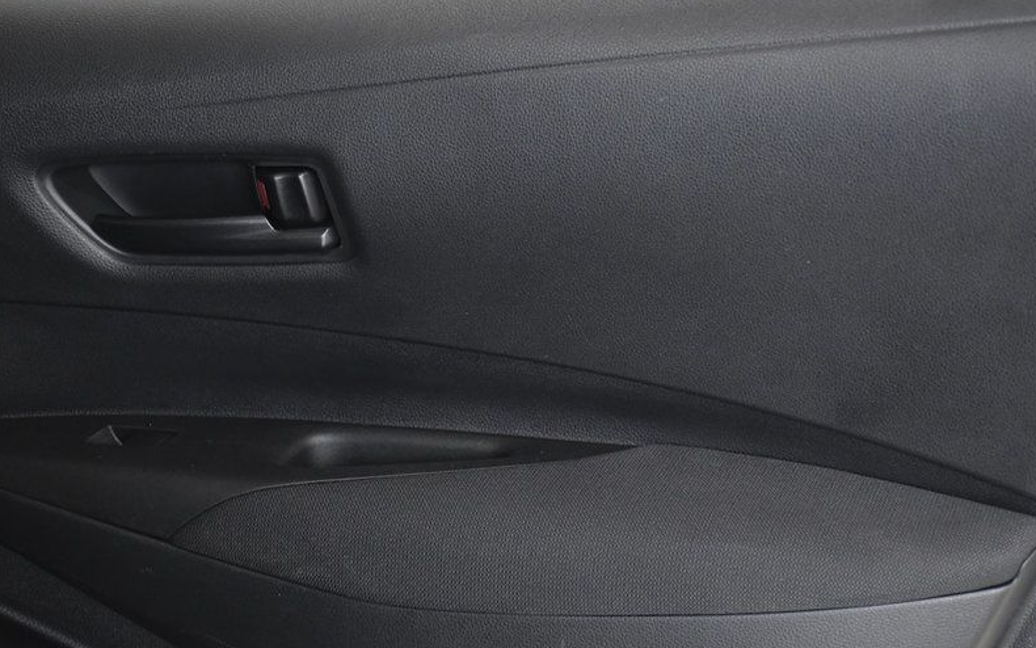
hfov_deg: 18.8
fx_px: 3134
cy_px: 435
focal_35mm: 111
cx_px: 563
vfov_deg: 11.8
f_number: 4.8
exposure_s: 1/320
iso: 2500
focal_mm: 56
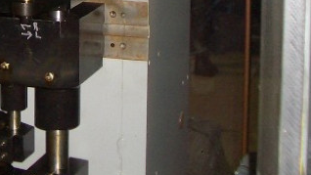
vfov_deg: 9.6
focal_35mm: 120
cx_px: -14
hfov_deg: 17.4
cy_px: -151
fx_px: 990
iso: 100
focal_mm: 5.8
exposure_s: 1/60
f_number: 2.6
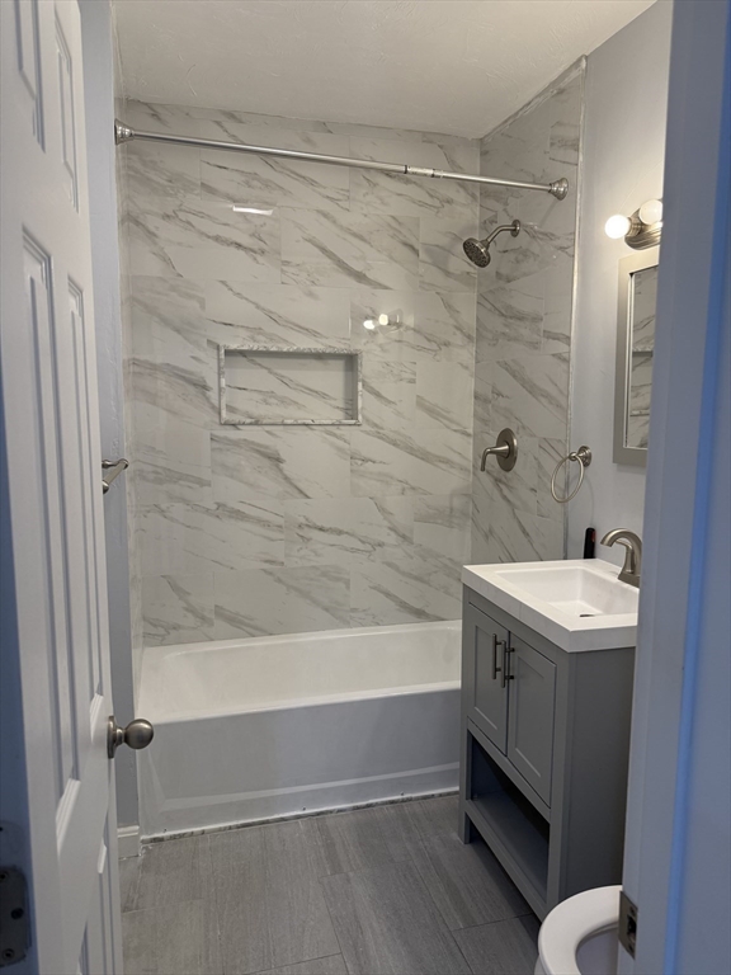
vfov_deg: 71.6
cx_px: 366
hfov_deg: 56.8
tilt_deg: -7.6
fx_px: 676
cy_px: 488
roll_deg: -0.3
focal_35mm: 24
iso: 160
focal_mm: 6.76
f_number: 1.78
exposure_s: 1/120
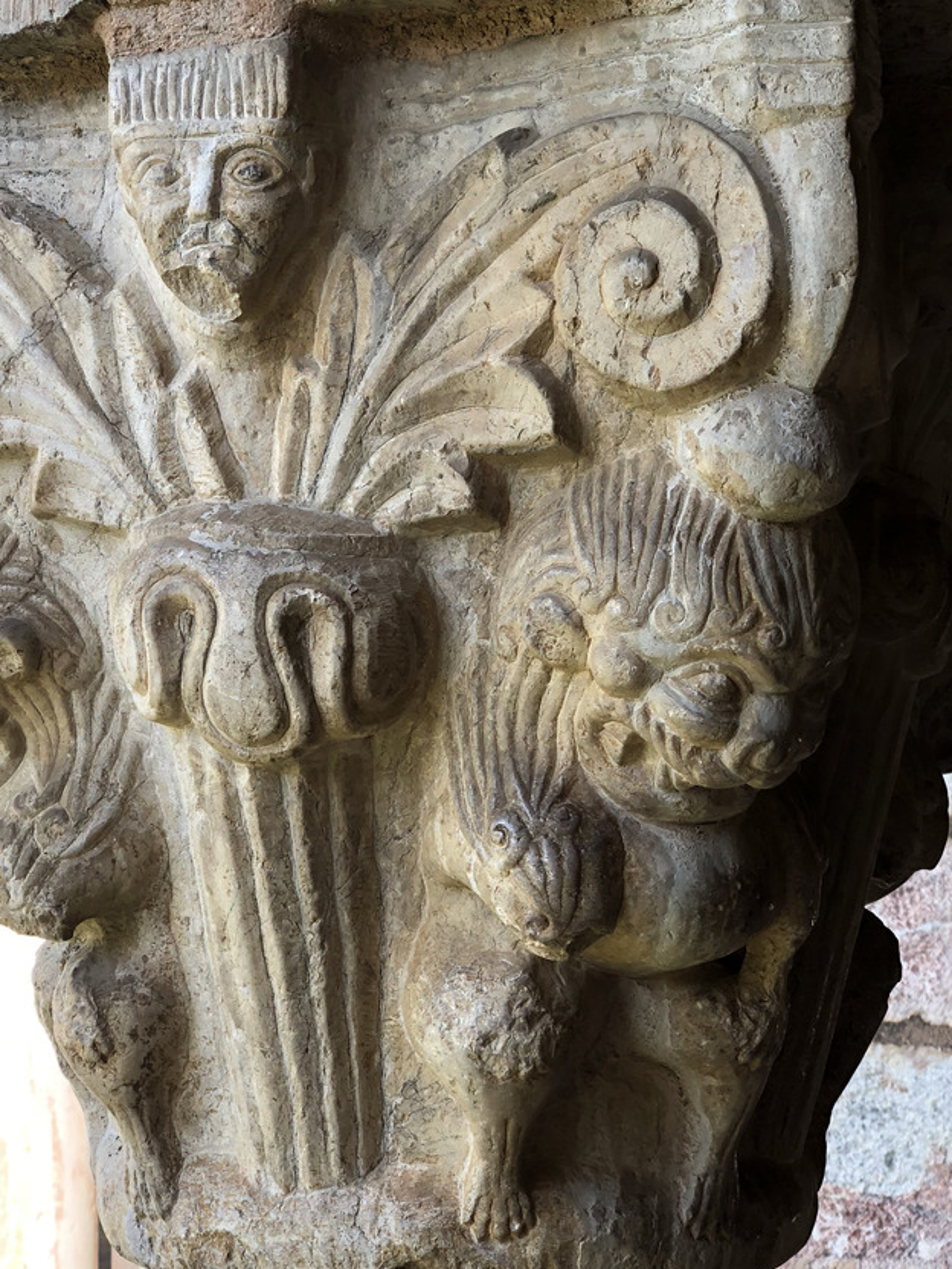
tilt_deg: +4.6
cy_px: 557
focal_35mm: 75
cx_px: 319
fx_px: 2750
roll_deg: -0.5
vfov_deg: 26.0
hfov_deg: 19.6
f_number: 2.4
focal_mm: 6
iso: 16
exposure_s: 1/139
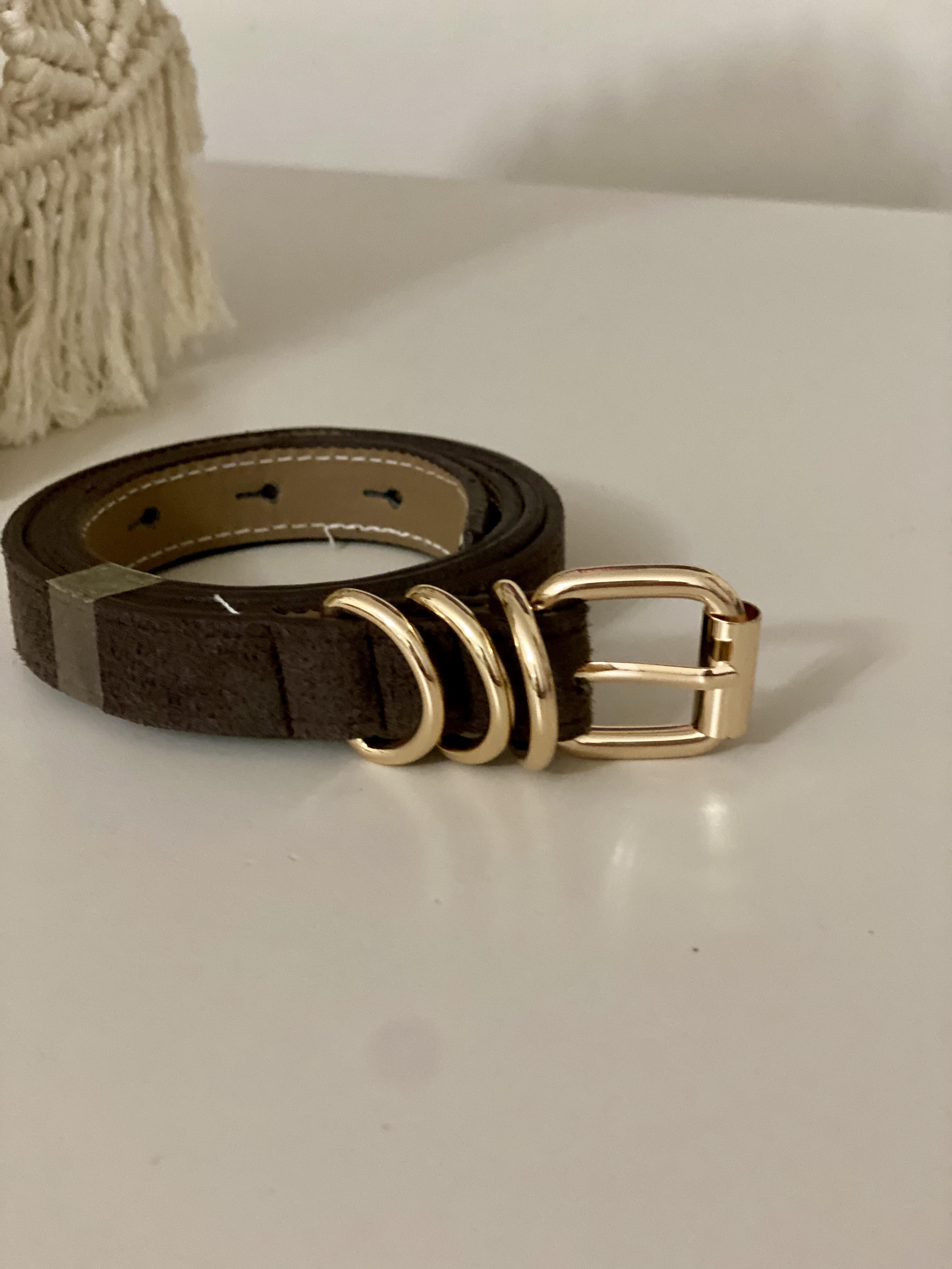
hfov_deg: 28.0
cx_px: 476
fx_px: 1907
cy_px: 634
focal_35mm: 52
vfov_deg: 36.8
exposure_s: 1/20
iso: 400
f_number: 2
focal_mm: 6
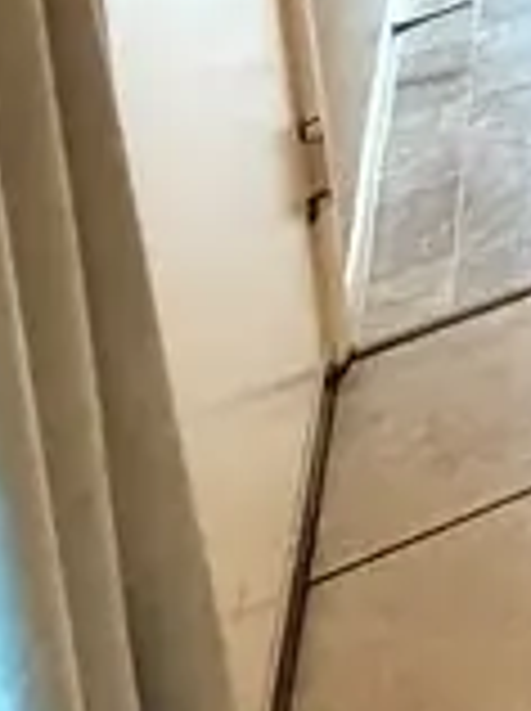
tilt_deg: -5.7
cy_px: -918
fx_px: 1866
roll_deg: +2.8
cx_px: 1764
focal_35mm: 91
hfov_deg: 9.9
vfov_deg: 14.9
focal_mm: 2.22
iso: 250
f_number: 2.2
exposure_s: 1/60
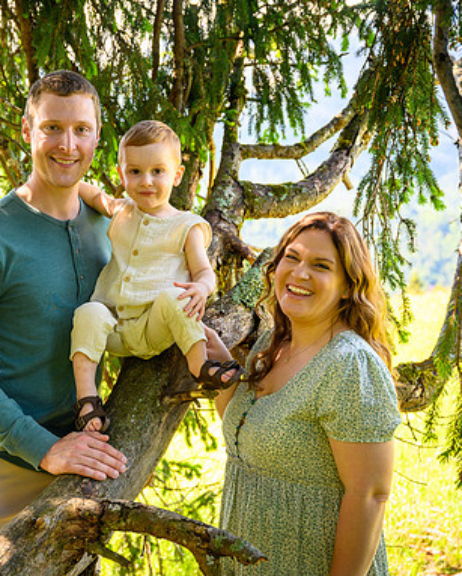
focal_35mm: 61
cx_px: 96
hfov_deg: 24.6
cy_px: 287
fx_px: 1041
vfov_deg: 30.9
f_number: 3.2
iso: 100
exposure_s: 1/125
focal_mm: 43
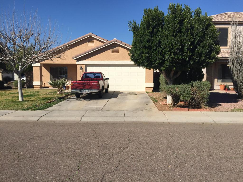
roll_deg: -0.5
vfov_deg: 48.2
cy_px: 91
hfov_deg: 61.7
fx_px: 204
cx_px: 122
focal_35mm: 29
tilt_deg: -4.6
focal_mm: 4.15
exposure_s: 1/2639
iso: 32
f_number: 2.2
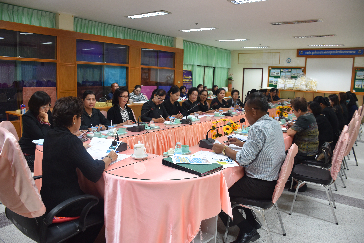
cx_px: 182
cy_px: 122
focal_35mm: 27
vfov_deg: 47.9
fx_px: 273
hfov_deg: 67.4
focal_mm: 18
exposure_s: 1/60
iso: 720
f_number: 4
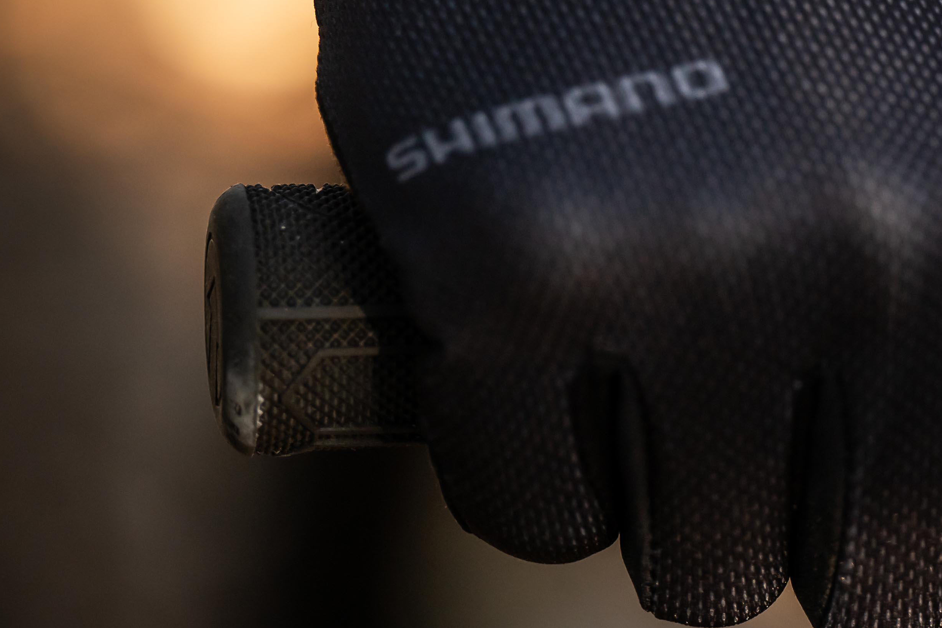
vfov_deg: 3.5
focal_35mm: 395
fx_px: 10334
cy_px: 263
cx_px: 1135
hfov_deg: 5.2
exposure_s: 1/400
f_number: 3.2
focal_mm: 160
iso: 500
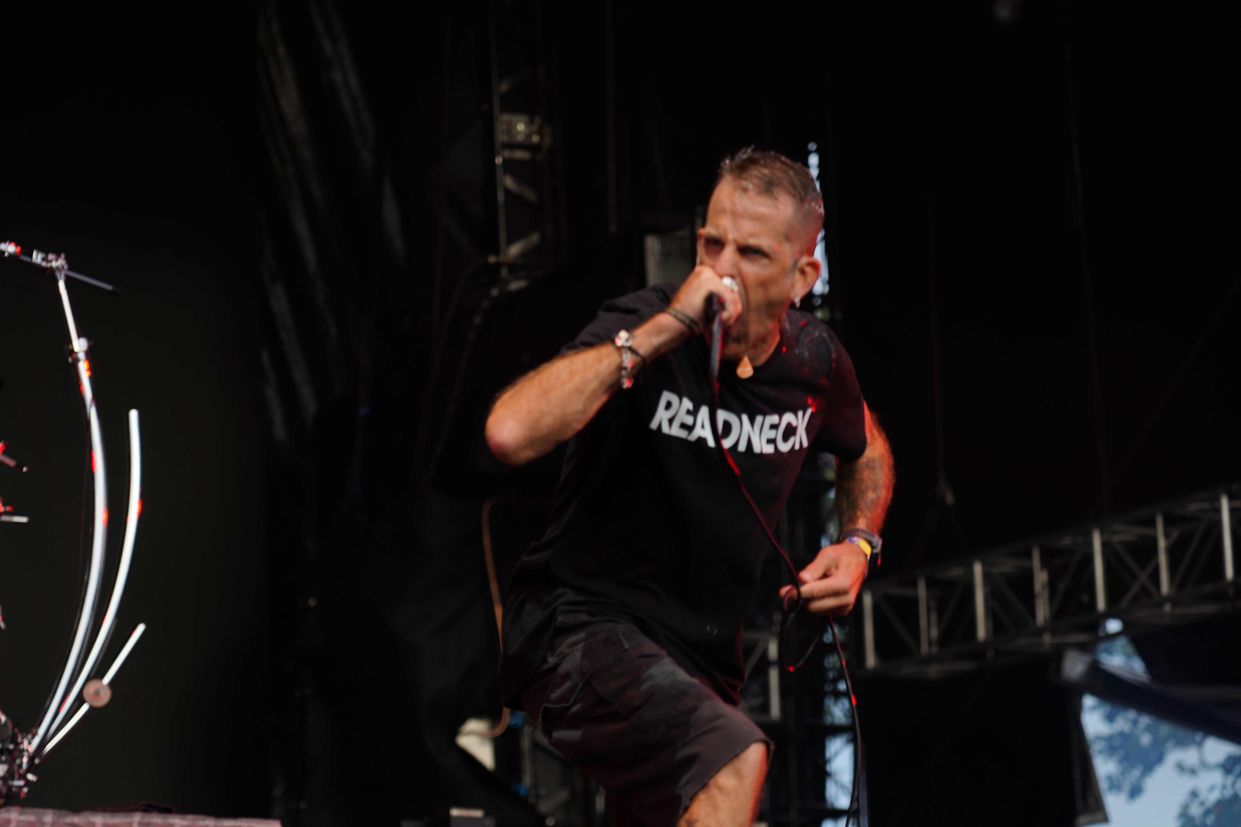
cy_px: 414
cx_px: 620
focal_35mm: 105
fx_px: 3619
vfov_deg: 13.0
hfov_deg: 19.5
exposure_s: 1/125
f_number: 4
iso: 160
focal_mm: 105
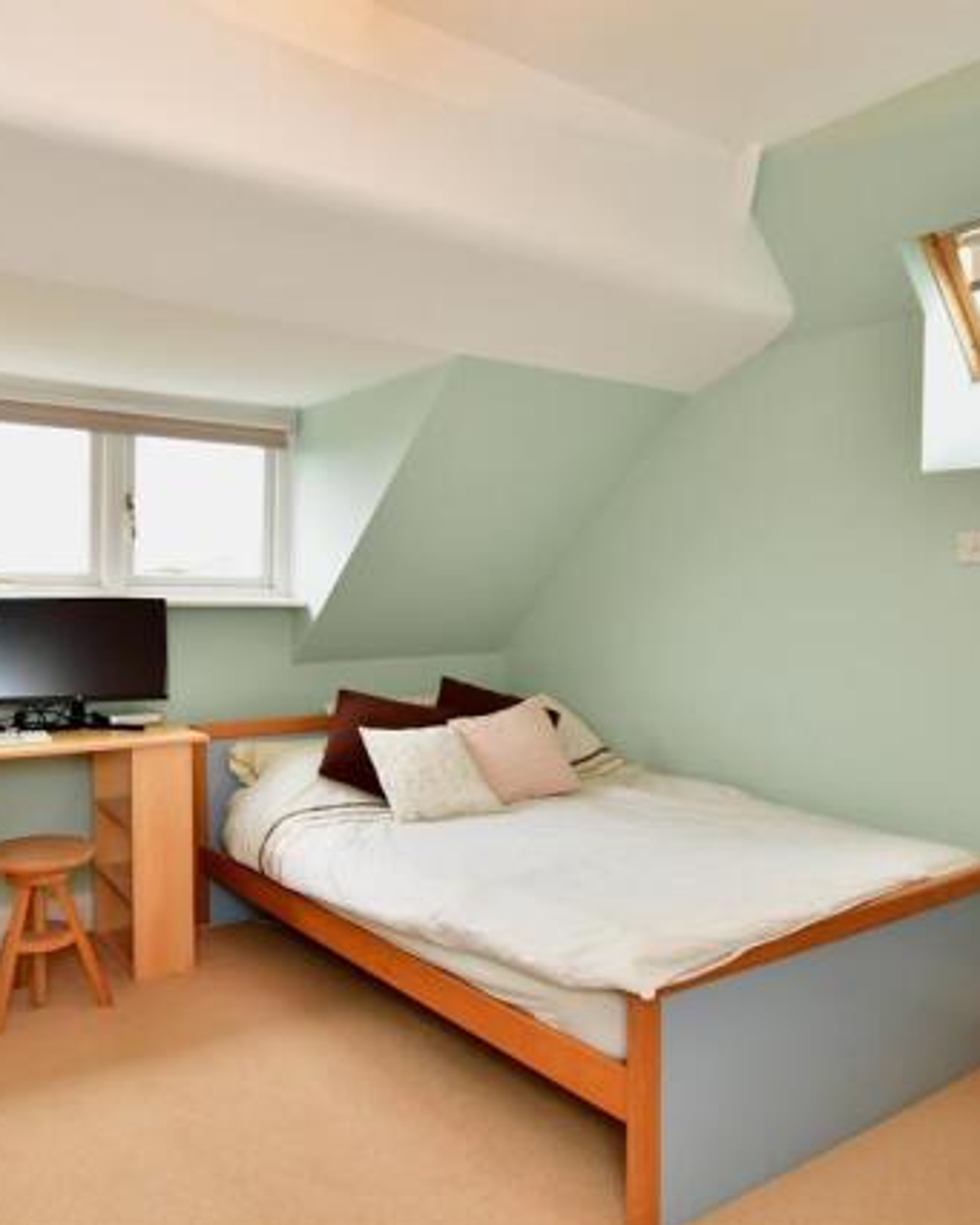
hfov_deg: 54.4
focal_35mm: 26
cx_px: 374
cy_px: 605
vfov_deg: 66.0
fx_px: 942
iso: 400
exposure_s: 1/15
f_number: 5
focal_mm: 12
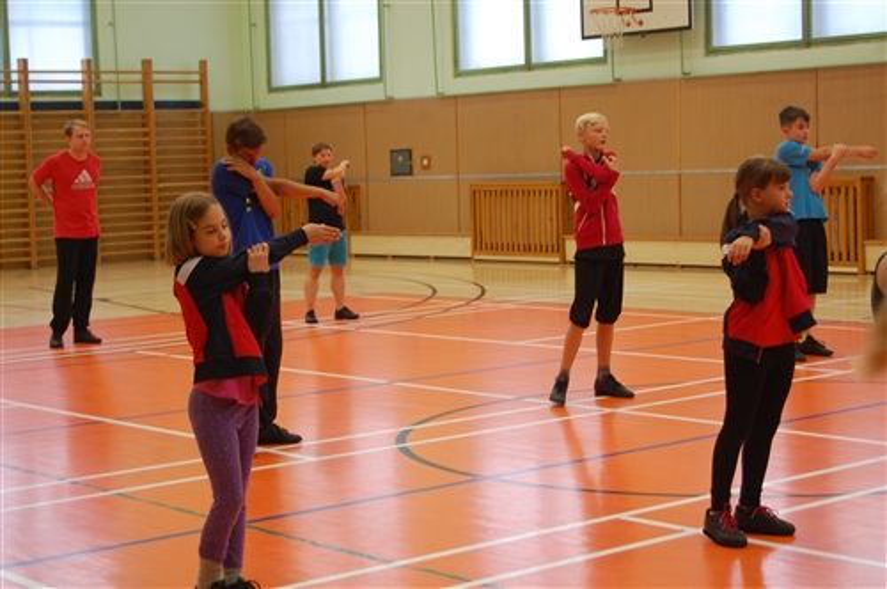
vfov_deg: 18.9
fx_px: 1772
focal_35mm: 72
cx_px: 444
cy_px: 294
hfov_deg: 28.1
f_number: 5.6
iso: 400
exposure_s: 1/30
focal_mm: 48
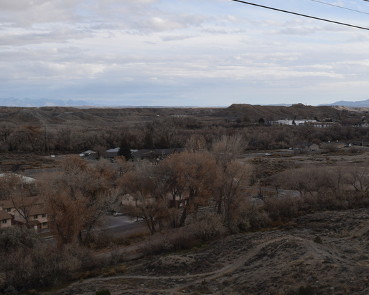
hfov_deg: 37.5
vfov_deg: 30.8
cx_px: 255
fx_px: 535
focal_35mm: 49
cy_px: 130
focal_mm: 18
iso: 100
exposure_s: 1/200
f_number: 7.1
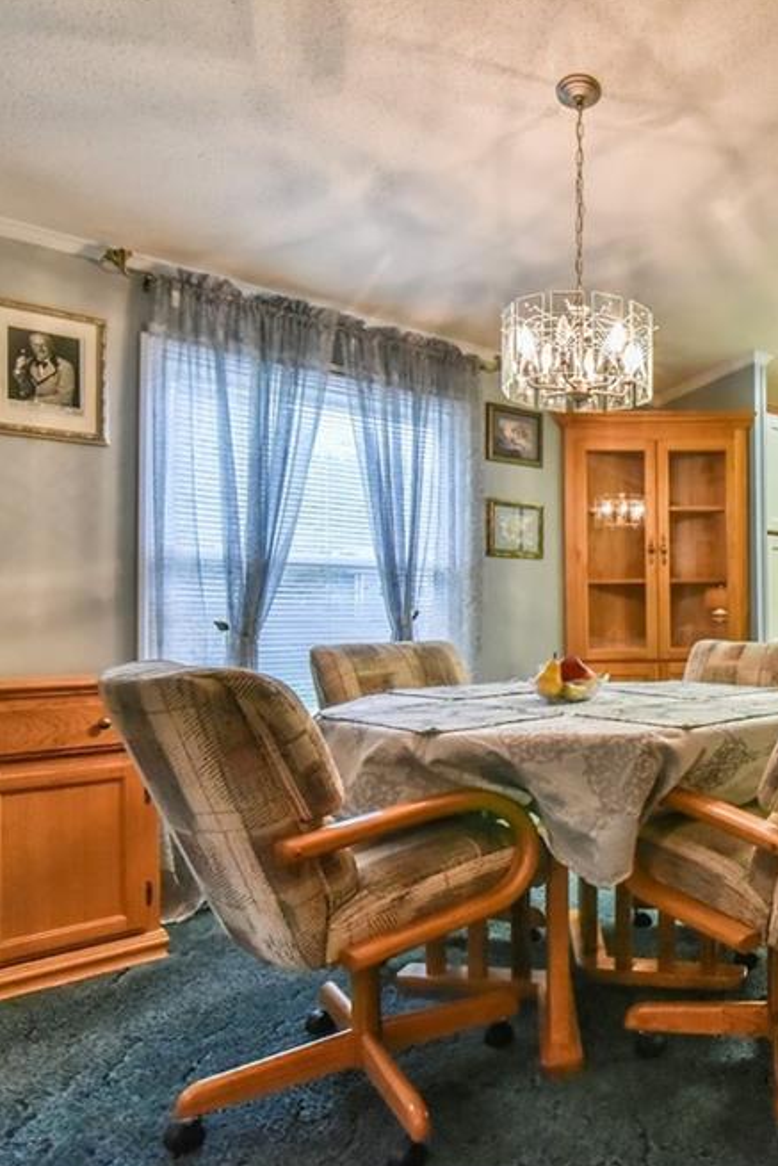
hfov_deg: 46.0
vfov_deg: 71.5
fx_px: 810
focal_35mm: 25
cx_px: 710
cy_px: 597
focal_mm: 16
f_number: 10
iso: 4000
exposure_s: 1/100
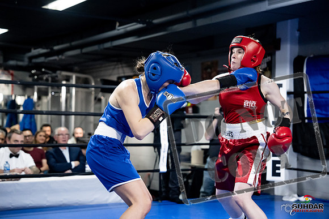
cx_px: 164
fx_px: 640
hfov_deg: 28.8
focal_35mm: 70
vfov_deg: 19.5
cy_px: 110
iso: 8000
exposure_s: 1/1000
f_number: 2.8
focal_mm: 70
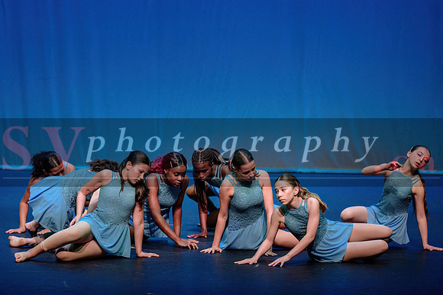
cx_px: 188
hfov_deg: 11.2
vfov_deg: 7.5
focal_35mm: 184
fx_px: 2268
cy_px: 125
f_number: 2.8
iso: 1250
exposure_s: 1/500
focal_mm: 160
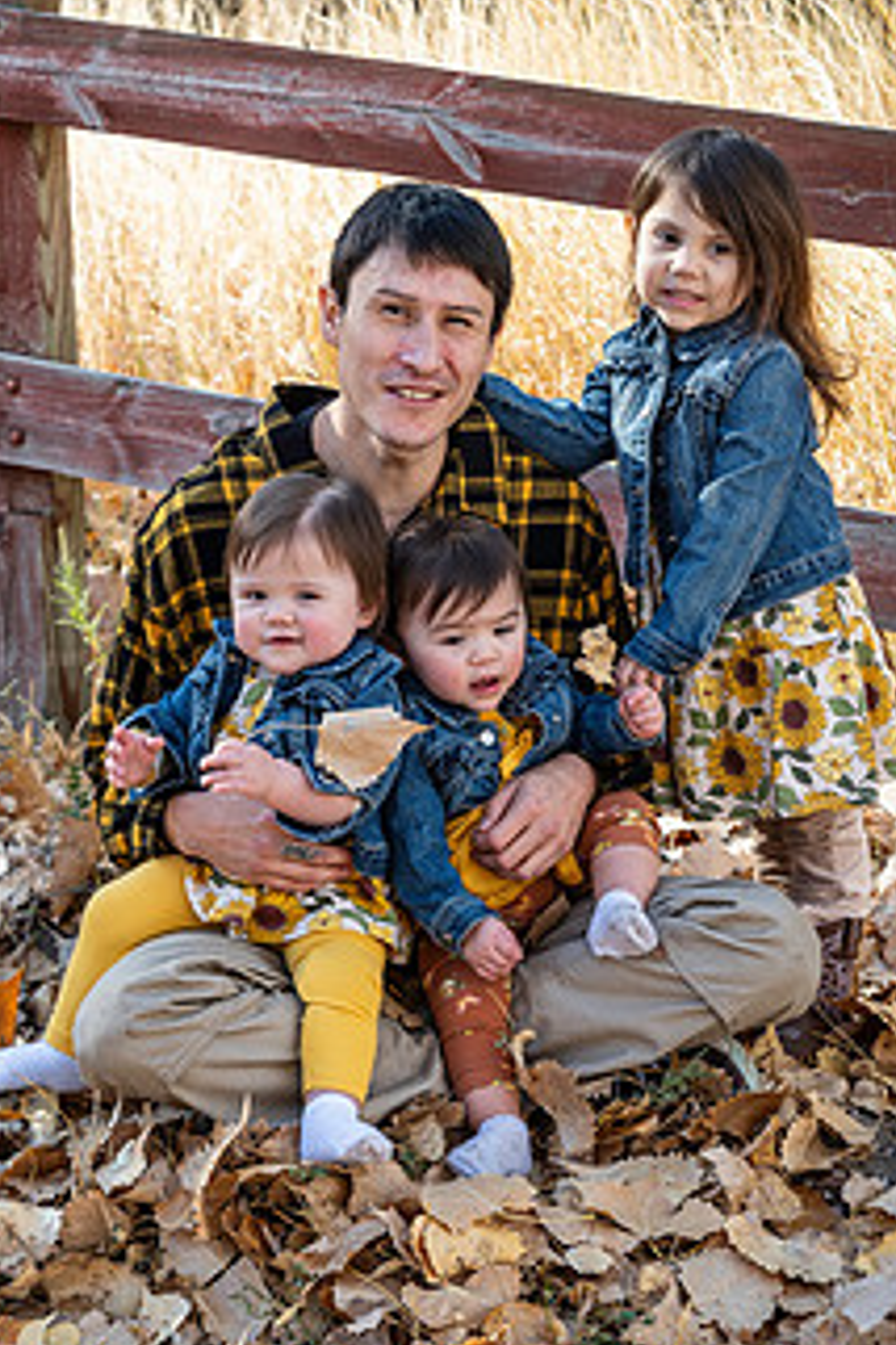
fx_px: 3248
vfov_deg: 23.4
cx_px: 440
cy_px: 570
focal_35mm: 87
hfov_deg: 15.7
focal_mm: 62
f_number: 5
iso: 100
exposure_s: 1/125
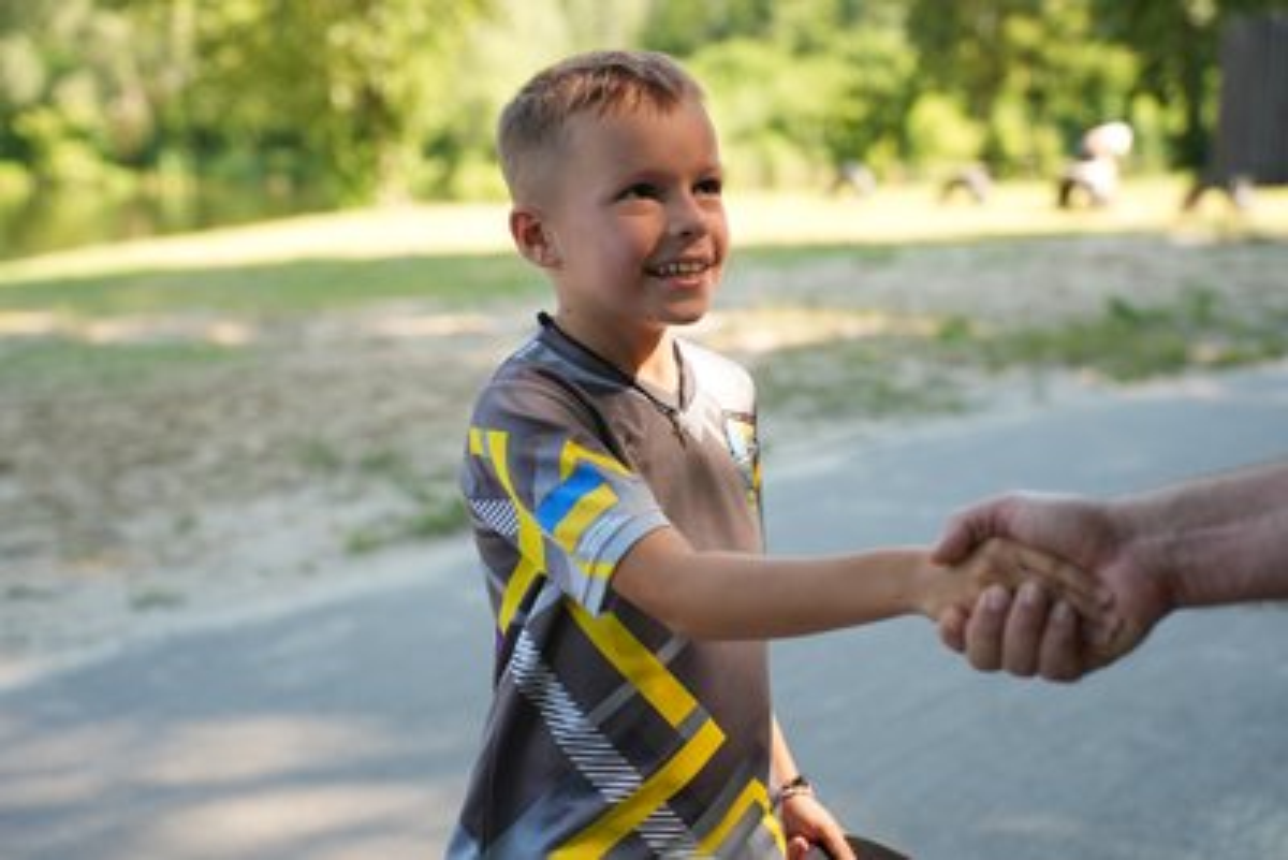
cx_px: 644
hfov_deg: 38.2
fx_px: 1861
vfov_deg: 26.0
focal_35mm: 52
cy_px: 430
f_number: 2.8
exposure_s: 1/100
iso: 200
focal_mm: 52
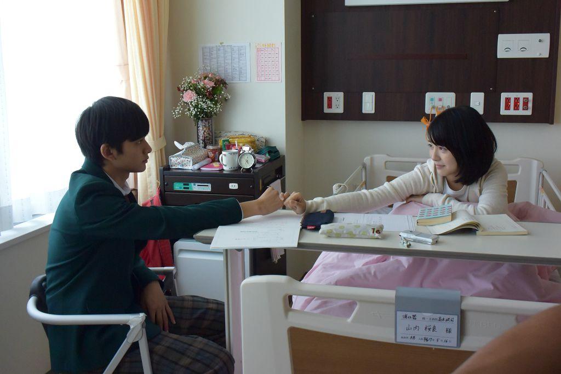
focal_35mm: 39
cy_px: 187
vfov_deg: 34.2
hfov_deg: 49.5
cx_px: 280
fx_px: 608
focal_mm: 14.7
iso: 1600
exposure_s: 1/80
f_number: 5.6
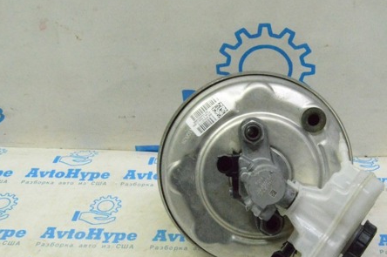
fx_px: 534
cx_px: 275
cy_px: 153
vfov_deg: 27.0
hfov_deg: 39.1
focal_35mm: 50
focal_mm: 23
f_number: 20
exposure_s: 1/60
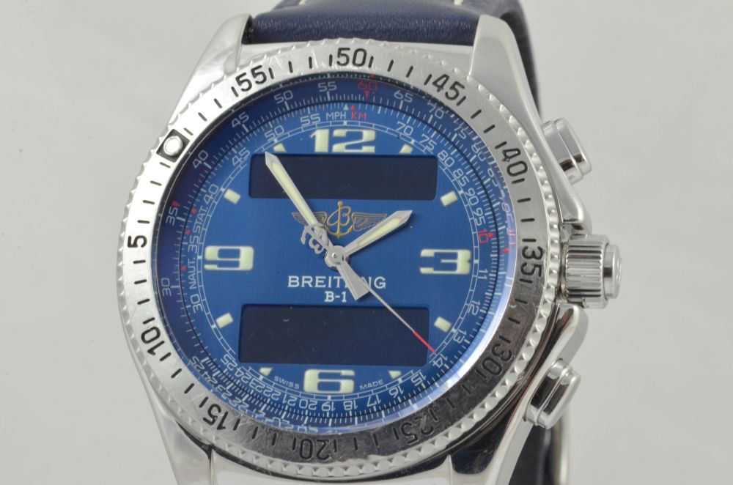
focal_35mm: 158
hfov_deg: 13.1
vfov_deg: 8.7
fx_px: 3200
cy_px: 242
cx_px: 366
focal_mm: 105
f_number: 32
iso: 1250
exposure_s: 1/25
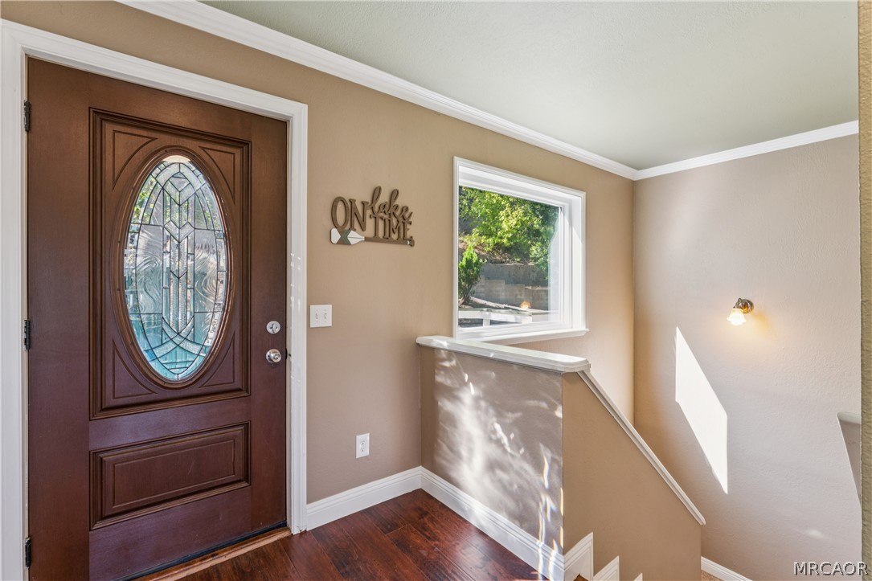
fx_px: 387
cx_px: 436
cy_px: 290
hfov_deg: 96.7
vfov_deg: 73.7
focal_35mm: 16
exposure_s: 1/3.33
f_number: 13
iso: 100
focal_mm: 16
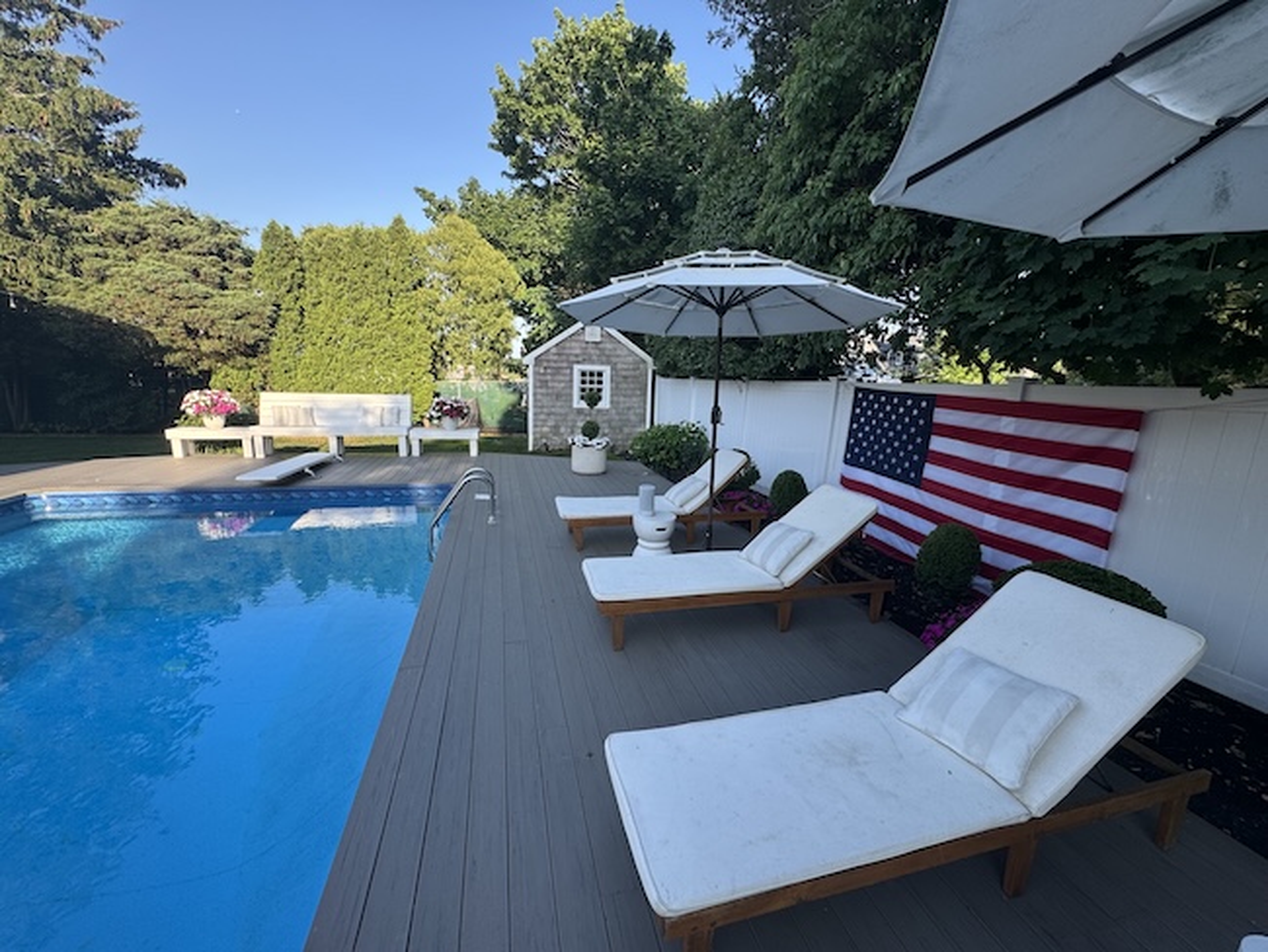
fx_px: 513
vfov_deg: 85.7
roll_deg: -2.2
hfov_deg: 102.0
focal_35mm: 14
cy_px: 476
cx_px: 634
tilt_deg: -11.2
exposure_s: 1/308
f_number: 2.2
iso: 40
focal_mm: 2.22
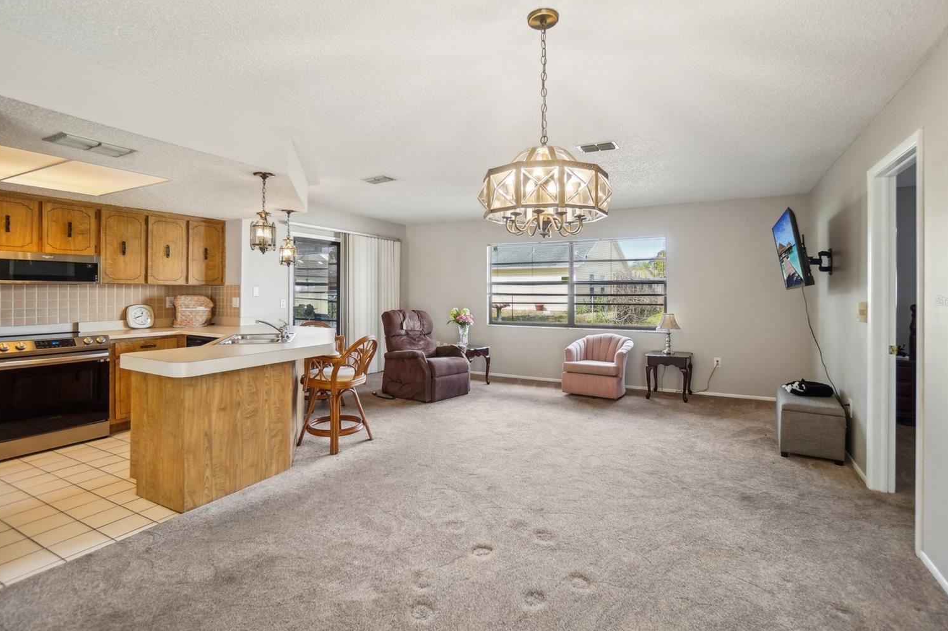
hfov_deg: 96.7
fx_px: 421
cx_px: 487
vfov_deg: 73.7
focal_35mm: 16
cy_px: 301
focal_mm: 10
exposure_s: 1/100
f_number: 8
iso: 400
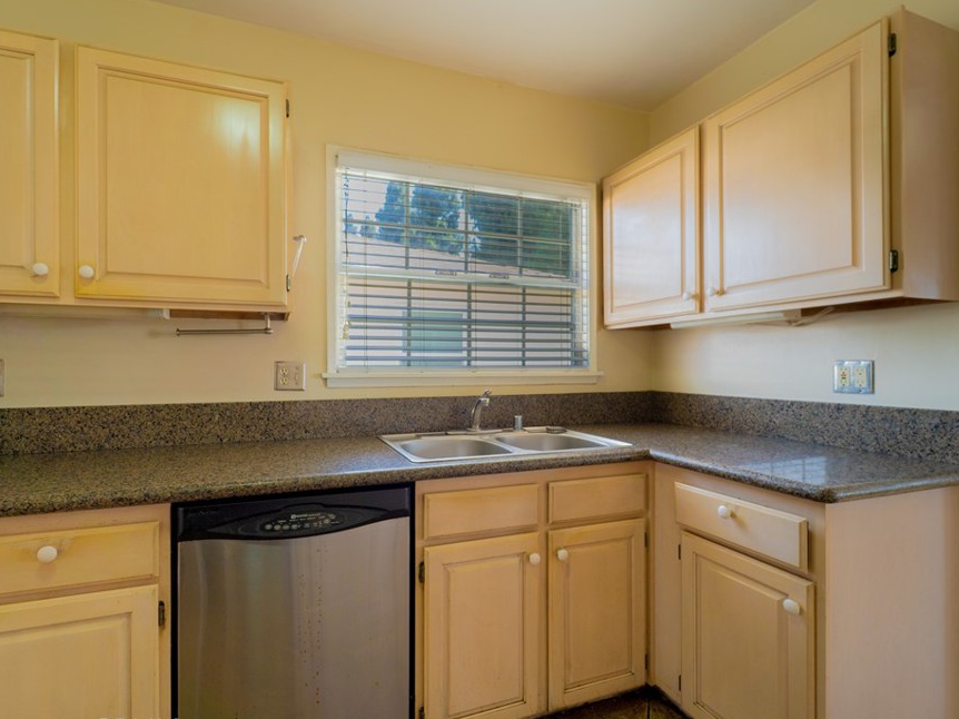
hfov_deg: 94.3
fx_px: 443
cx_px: 439
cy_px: 365
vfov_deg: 78.1
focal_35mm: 16
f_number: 5
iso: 100
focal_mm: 14
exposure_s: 1/40
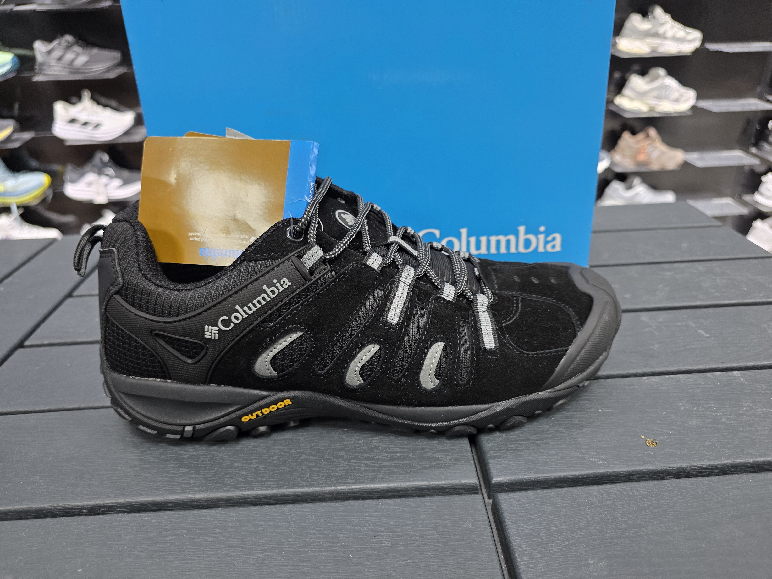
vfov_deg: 58.9
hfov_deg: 73.9
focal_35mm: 23
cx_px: 386
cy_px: 290
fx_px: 513
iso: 320
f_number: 1.7
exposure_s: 1/100
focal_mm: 6.3
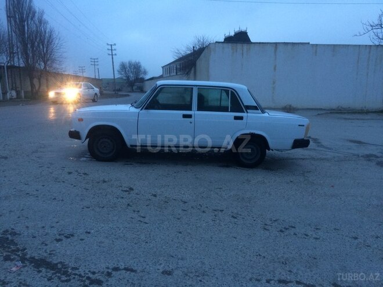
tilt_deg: -9.0
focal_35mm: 29
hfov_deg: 61.7
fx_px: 321
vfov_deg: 48.2
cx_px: 192
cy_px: 144
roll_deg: +0.6
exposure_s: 1/33
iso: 160
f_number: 2.2
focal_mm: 4.15
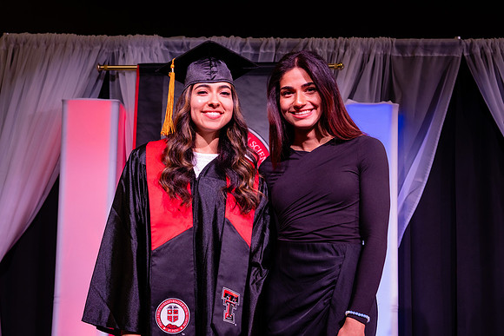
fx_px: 1001
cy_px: 163
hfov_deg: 28.2
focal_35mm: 71
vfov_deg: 19.1
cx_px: 224
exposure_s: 1/160
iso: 1250
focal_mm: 58
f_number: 5.6
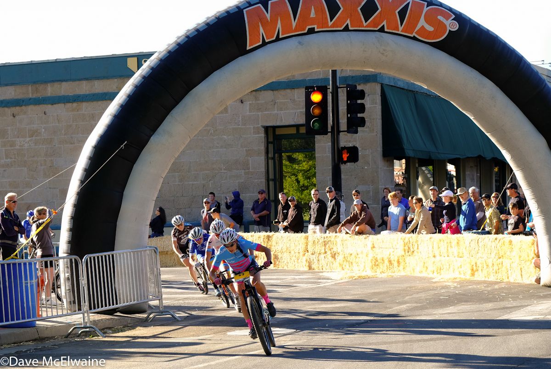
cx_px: 276
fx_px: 1150
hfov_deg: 27.0
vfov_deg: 18.2
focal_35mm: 75
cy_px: 184
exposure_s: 1/1600
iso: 800
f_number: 3.6
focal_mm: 50
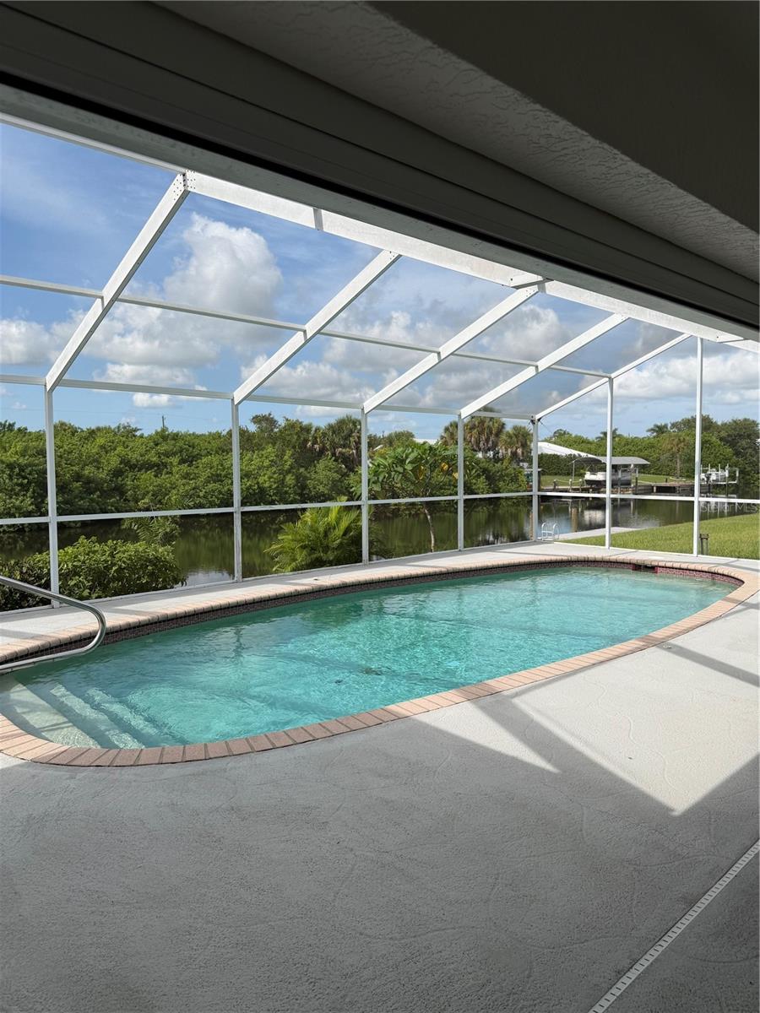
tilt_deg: -3.9
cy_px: 506
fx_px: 703
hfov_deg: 56.8
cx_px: 380
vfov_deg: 71.6
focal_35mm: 24
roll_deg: +0.1
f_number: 1.78
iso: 80
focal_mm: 6.76
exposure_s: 1/4167
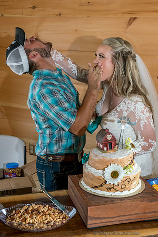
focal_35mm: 45
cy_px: 118
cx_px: 79
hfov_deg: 29.9
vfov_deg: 43.6
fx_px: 296
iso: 1000
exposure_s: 1/125
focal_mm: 45
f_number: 7.1
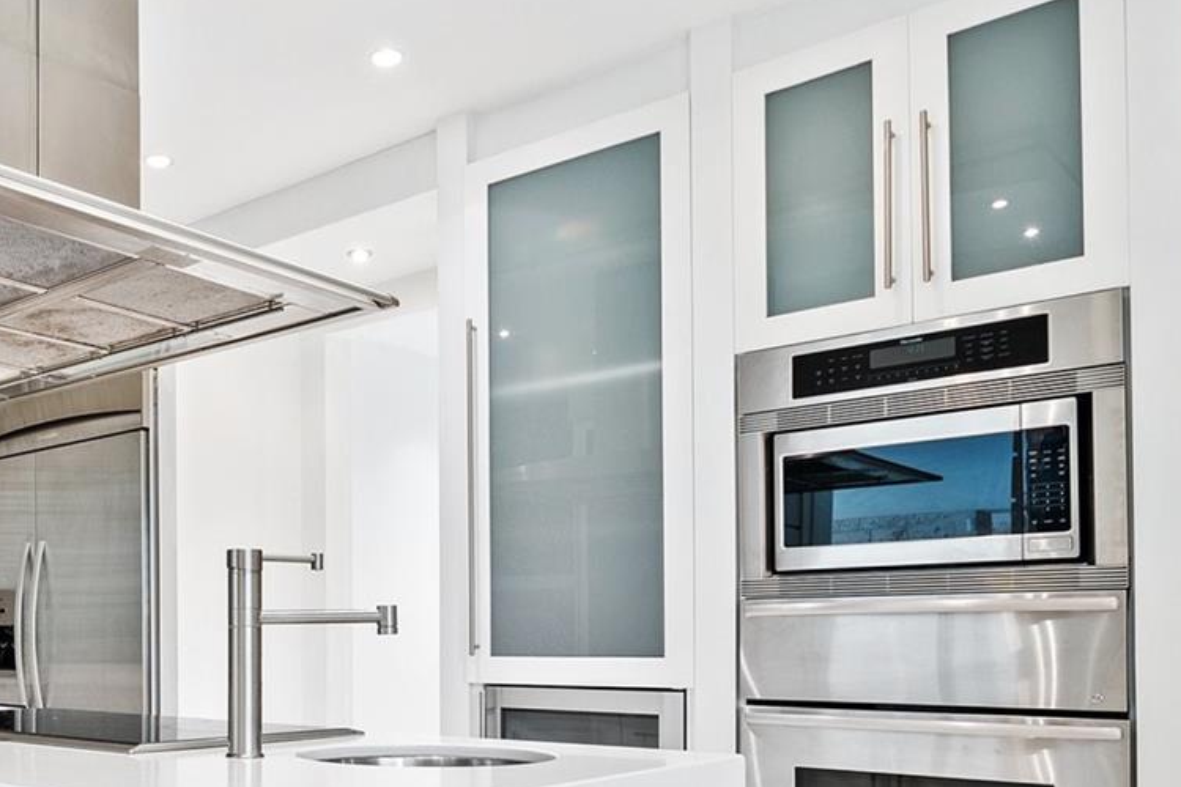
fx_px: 1050
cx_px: 238
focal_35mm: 32
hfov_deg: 54.7
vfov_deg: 39.2
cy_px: 652
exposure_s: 1/1.67
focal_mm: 10
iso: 200
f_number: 8
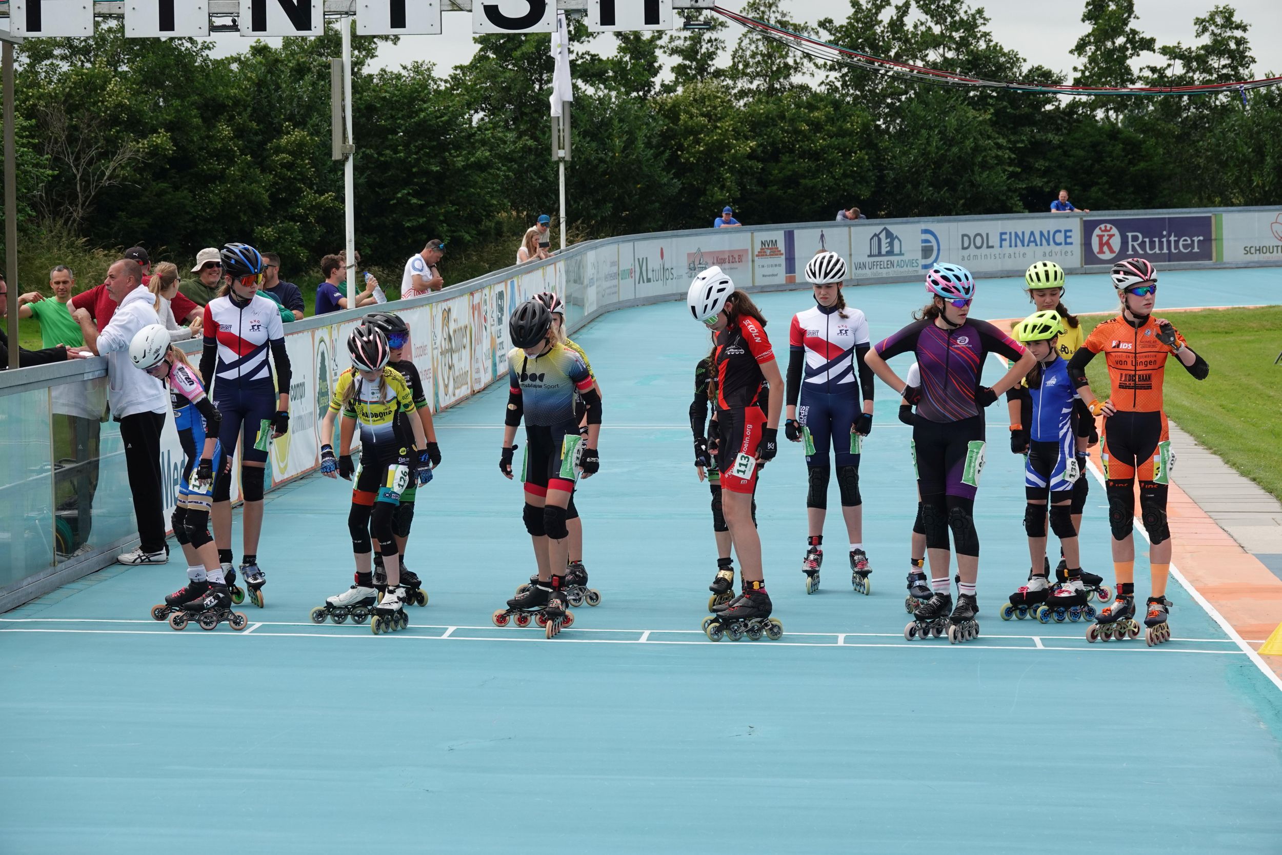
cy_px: 428
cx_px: 641
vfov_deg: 11.5
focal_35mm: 119
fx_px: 4238
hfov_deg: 17.2
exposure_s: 1/640
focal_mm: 43.48
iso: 100
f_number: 4
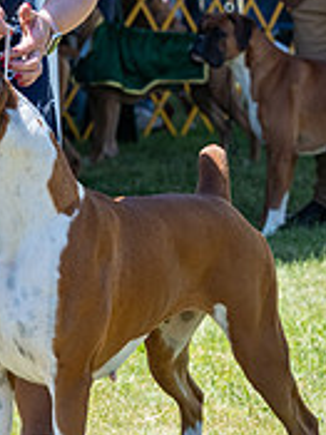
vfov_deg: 8.0
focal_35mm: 247
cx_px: 55
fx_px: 3105
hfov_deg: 6.0
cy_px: 102
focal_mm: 100
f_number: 7.1
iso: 1250
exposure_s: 1/1600
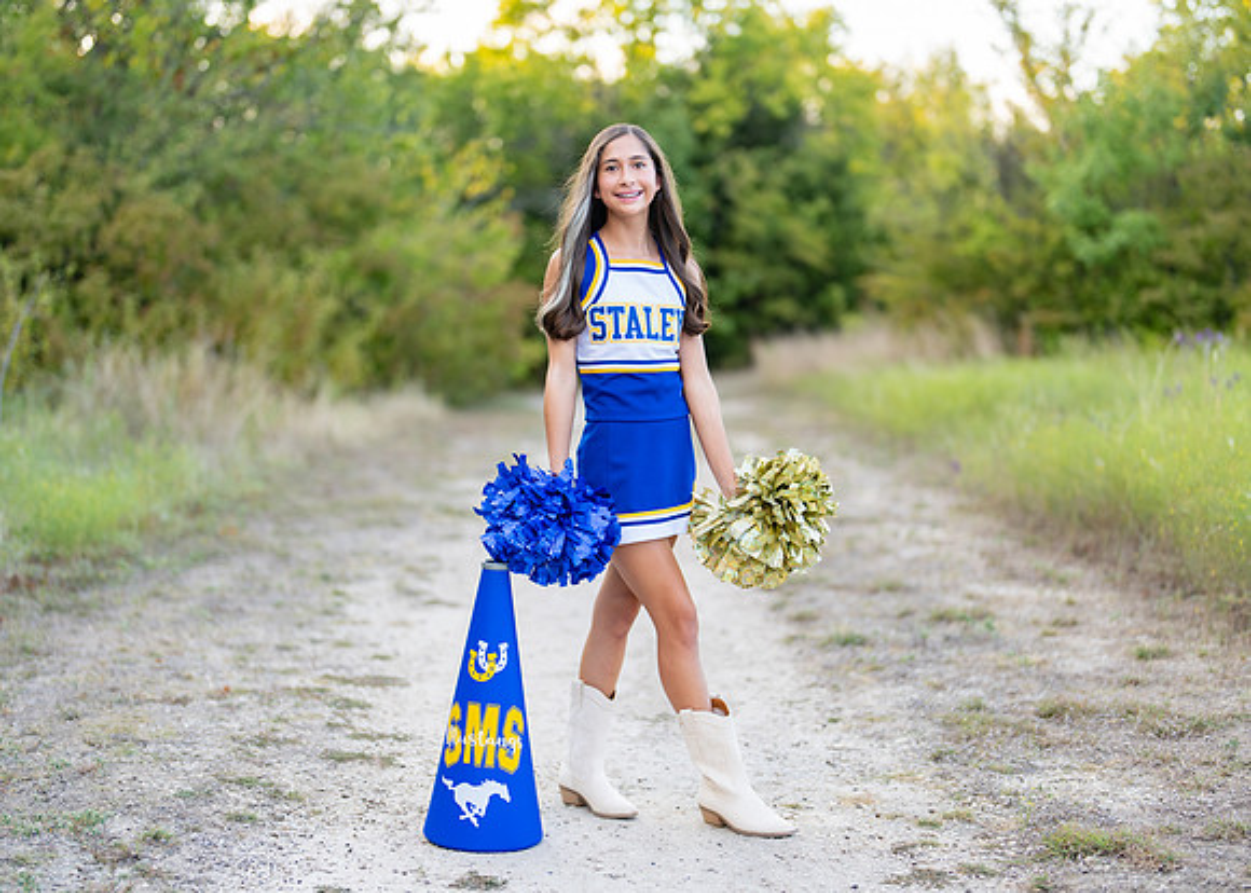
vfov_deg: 24.5
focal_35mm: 58
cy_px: 475
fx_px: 2053
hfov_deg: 33.9
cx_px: 638
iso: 100
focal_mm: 50
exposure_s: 1/500
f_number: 1.2
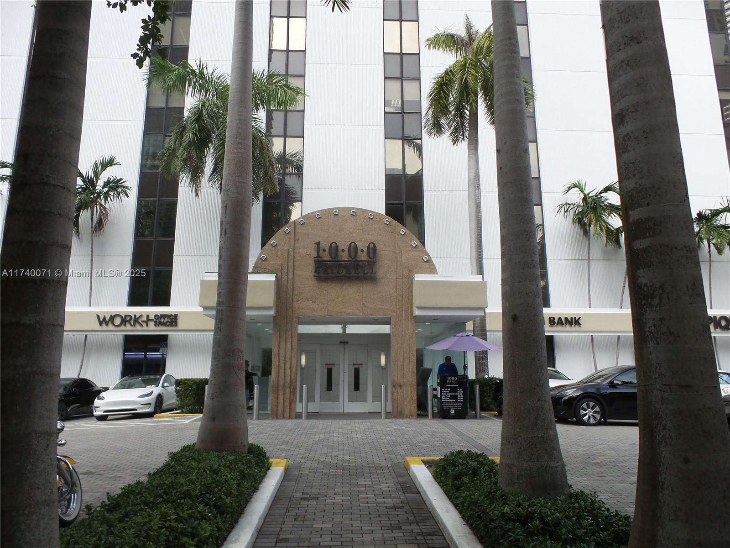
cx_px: 365
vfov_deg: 58.9
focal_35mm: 23
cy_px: 274
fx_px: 485
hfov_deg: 73.9
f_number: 3.5
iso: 100
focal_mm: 4.1
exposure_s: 1/400
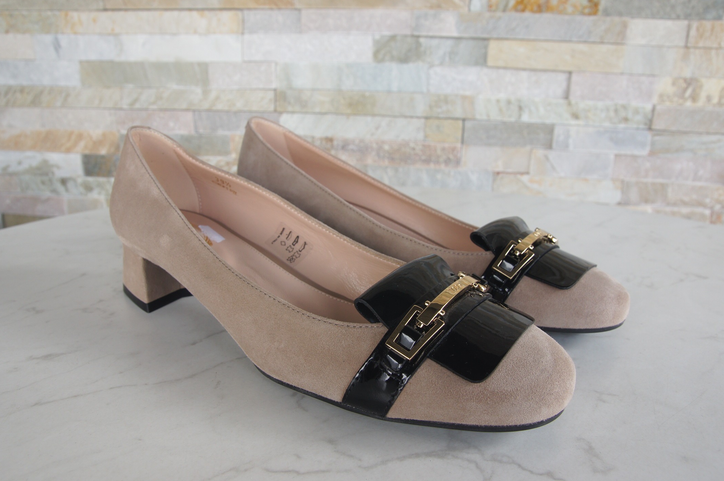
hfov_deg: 66.4
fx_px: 553
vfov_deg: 47.0
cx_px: 360
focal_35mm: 28
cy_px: 233
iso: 200
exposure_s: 1/60
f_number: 8
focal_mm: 17
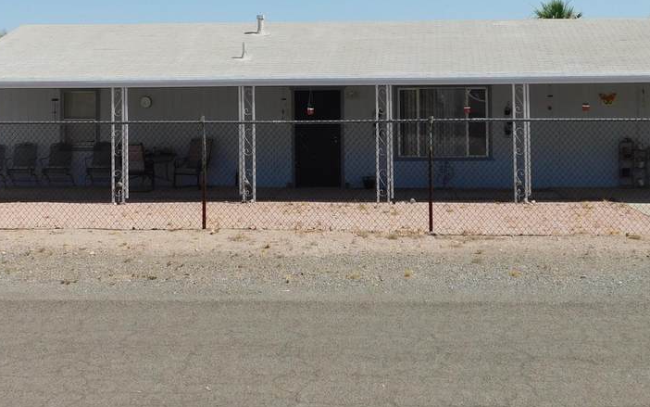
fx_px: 1028
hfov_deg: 35.1
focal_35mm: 58
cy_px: 86
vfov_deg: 22.1
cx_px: 345
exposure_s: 1/640
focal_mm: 5.3
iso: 125
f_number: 6.4
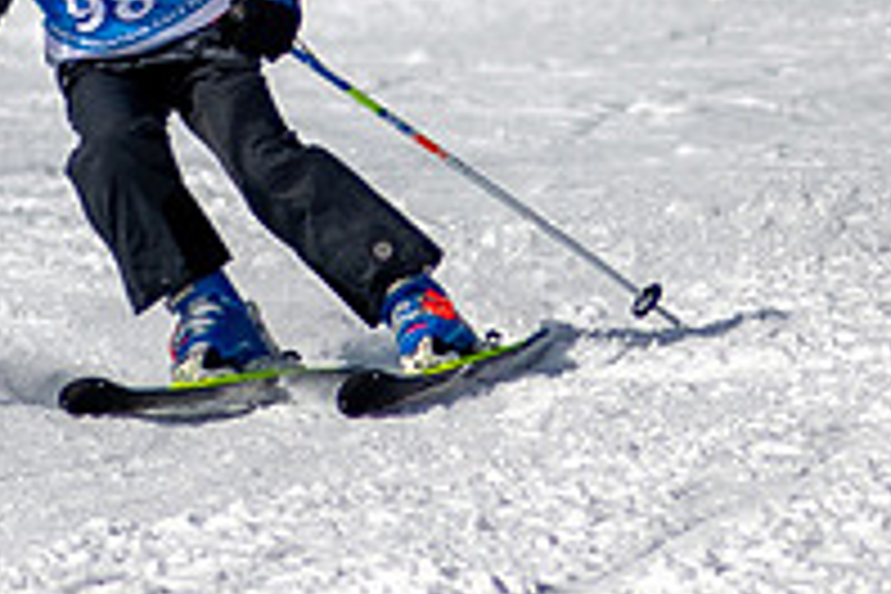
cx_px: 269
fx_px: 53357
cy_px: -84
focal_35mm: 2156
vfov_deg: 0.6
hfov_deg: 1.0
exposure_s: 1/6400
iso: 100
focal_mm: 300
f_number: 2.8
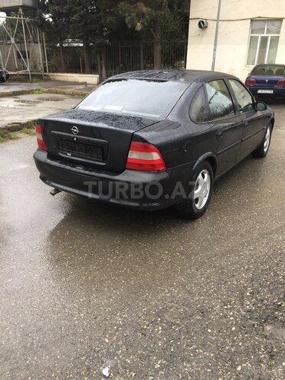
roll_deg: -0.5
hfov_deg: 48.2
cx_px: 142
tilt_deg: -20.9
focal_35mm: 29
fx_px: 318
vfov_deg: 61.7
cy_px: 190
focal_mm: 4.15
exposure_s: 1/100
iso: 32
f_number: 2.2
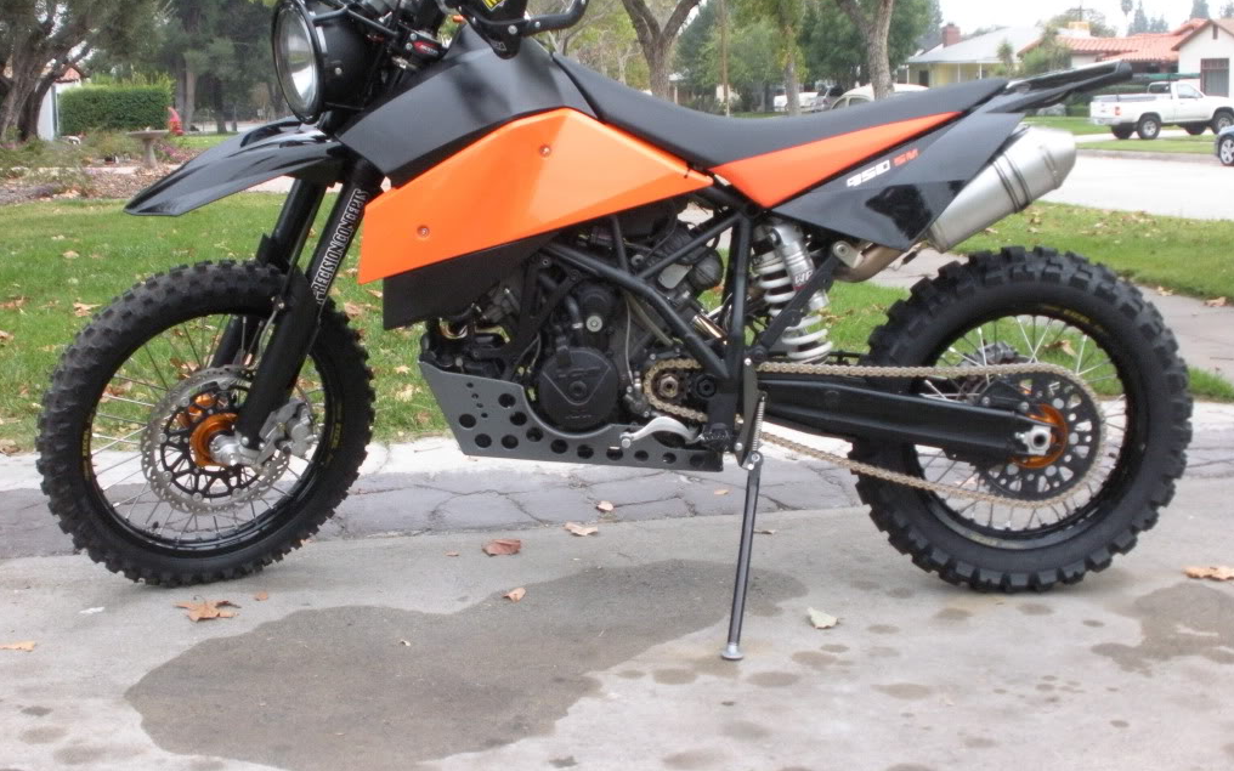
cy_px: 325
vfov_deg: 27.4
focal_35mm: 47
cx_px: 617
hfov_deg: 42.6
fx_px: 1581
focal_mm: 7.7
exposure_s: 1/115
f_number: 4
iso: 417
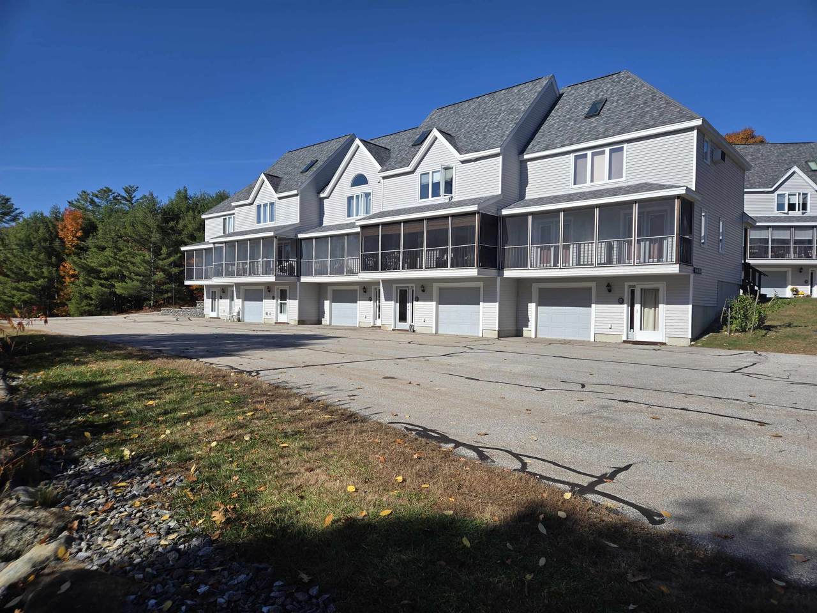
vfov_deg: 58.9
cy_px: 306
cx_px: 408
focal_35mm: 23
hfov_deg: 73.9
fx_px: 543
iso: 25
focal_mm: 5.4
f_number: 1.8
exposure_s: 1/2391
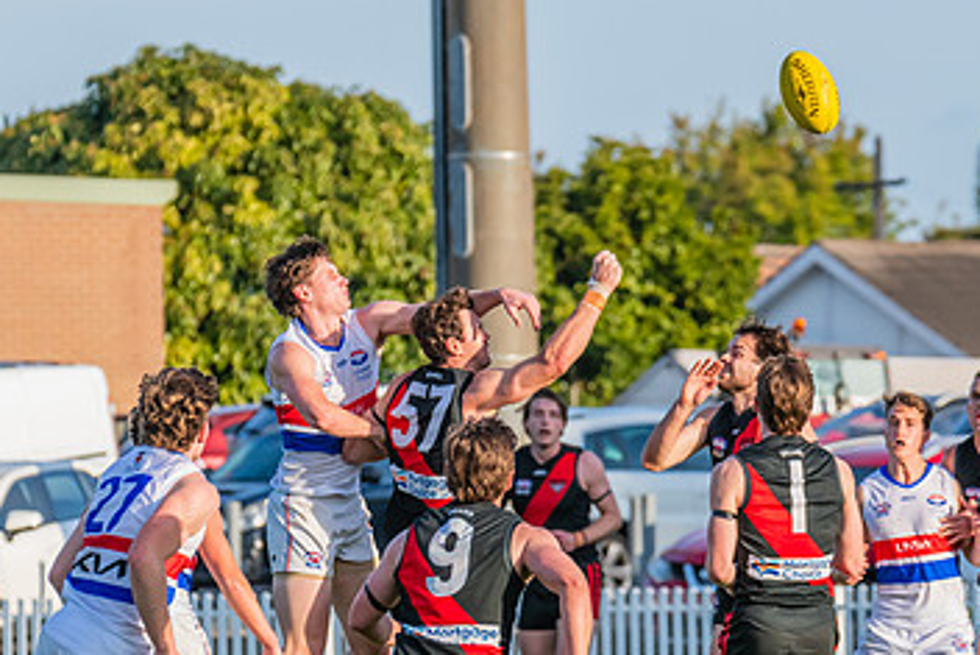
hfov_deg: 4.1
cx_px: 514
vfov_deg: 2.8
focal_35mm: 497
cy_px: 422
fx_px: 13534
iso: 800
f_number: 9
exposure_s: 1/1250
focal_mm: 290
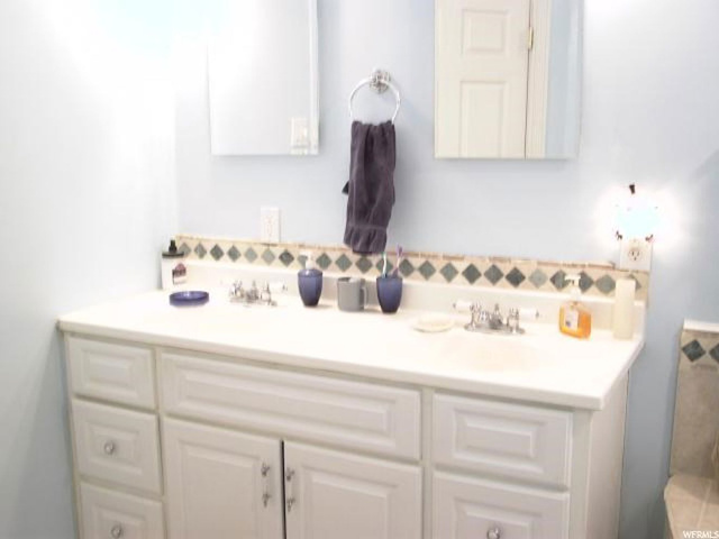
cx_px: 360
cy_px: 270
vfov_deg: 37.7
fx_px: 789
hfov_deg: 49.0
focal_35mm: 38
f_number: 2.13
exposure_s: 1/12.4
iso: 100
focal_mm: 8.19
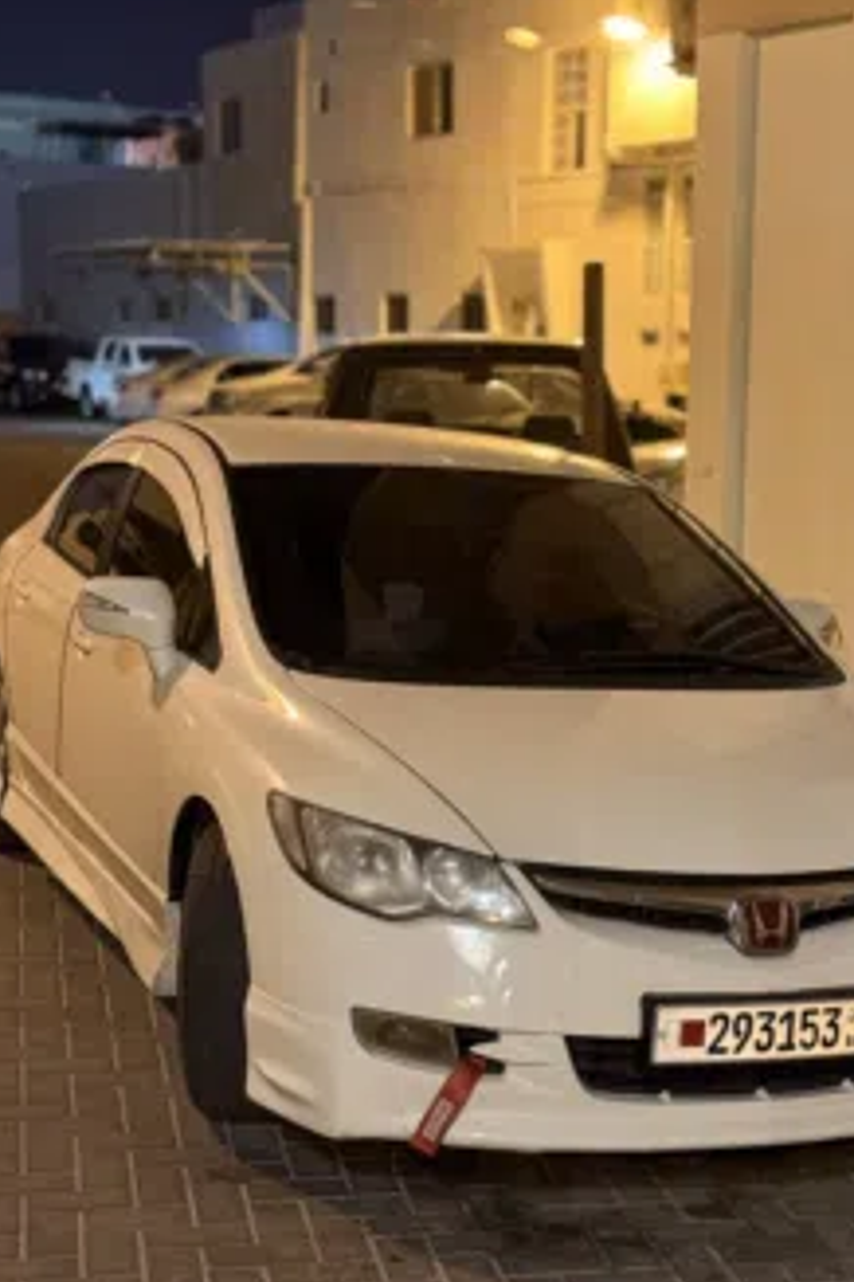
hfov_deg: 22.2
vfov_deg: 32.9
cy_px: 666
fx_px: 2170
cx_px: 525
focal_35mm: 61
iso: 500
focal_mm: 6.76
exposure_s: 1/25
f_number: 1.78
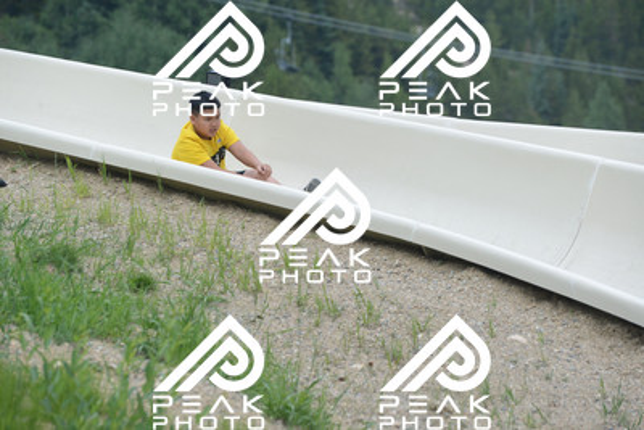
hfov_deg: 10.5
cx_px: 322
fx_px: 3489
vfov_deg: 7.0
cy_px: 215
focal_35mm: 195
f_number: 6.3
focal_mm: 195
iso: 1000
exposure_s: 1/1250
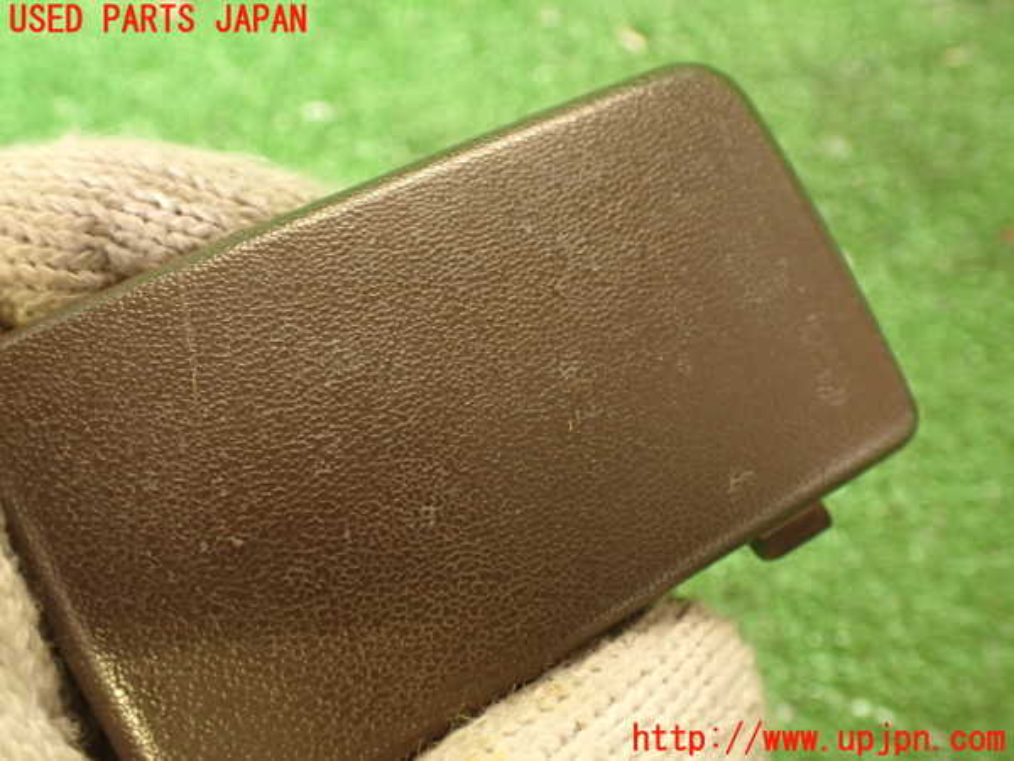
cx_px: 507
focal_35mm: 32
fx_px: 937
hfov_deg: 56.8
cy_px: 380
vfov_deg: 44.2
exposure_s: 1/30
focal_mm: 5.79
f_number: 2.4
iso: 250
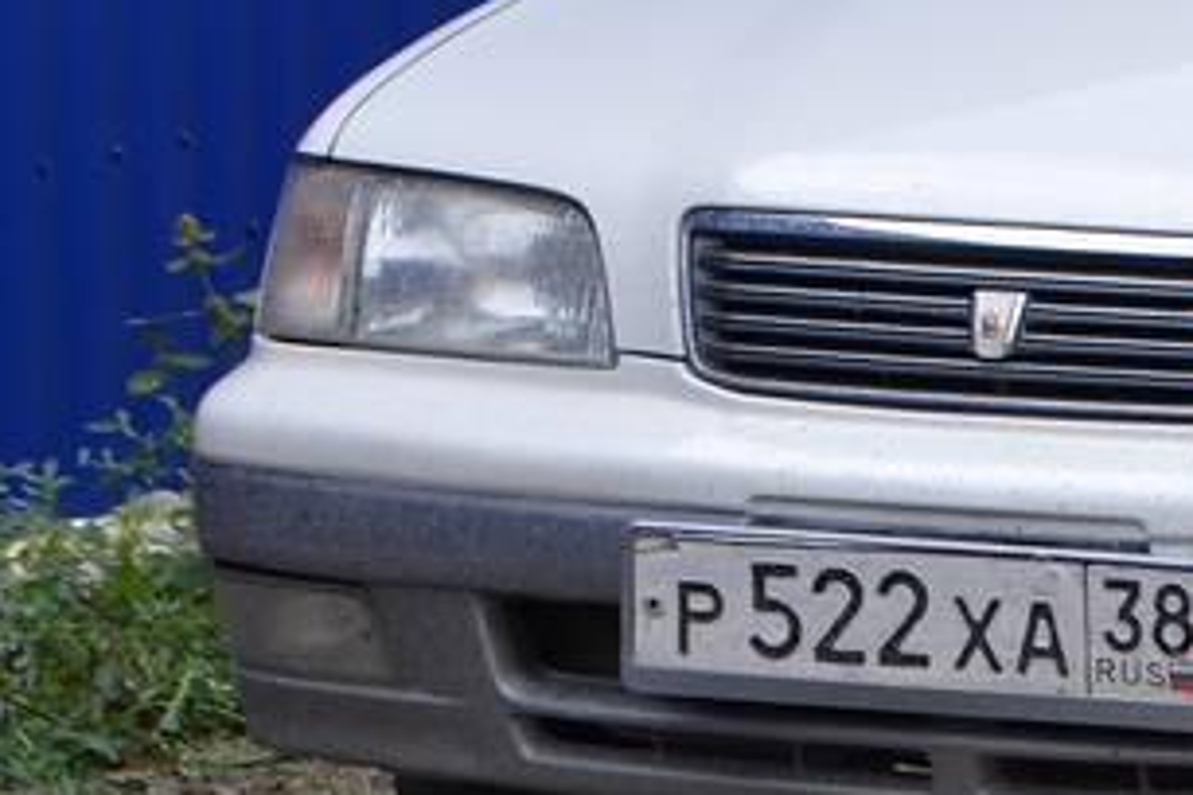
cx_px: 1712
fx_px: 14612
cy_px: -160
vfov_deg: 3.1
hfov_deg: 4.6
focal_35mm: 441
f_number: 6.3
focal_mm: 75
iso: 200
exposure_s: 1/160
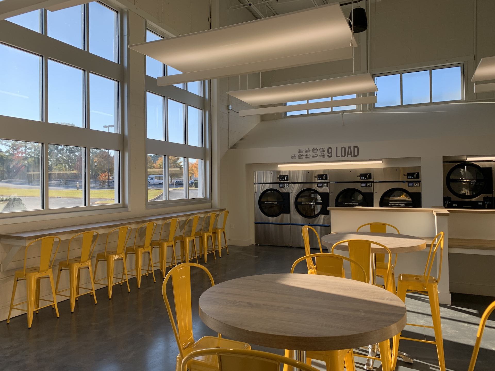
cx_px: 248
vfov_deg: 53.1
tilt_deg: +0.8
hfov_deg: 67.3
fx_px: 372
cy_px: 186
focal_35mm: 26
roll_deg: +0.2
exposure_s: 1/476
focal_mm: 4.25
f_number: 1.8
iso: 25
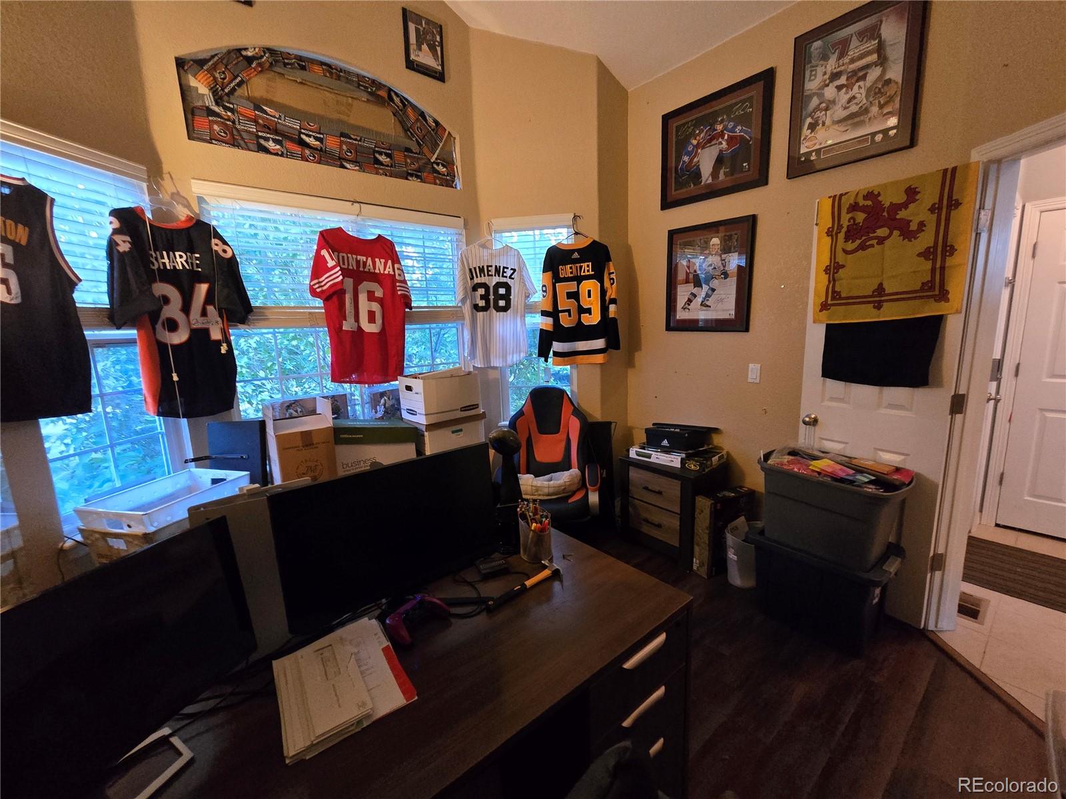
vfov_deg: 89.9
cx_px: 533
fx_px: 400
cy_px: 400
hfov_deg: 106.2
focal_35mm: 13
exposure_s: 1/60
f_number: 2.2
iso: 1250
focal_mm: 2.2
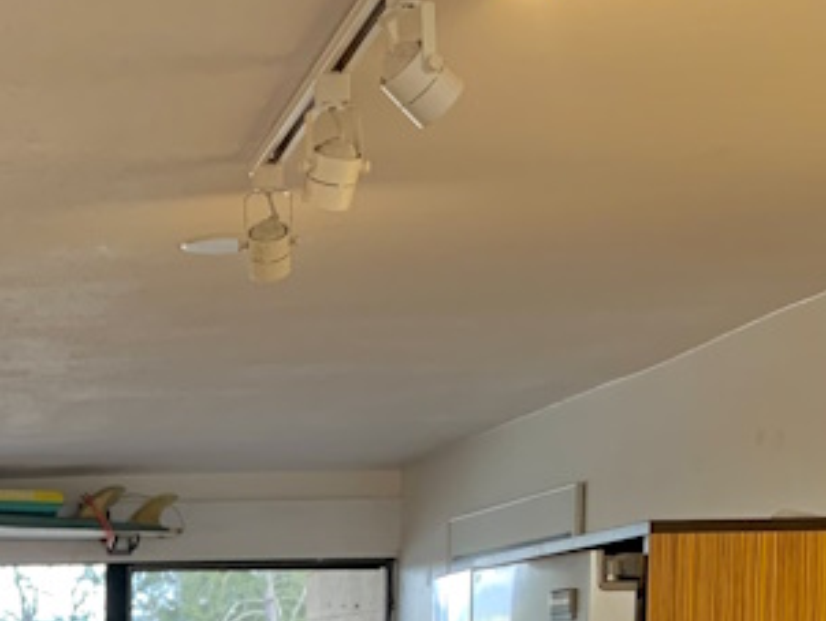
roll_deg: -0.1
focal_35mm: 86
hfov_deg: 21.5
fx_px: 2054
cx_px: -101
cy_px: 947
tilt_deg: -7.2
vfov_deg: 15.7
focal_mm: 4.25
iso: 100
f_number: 1.8
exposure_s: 1/60
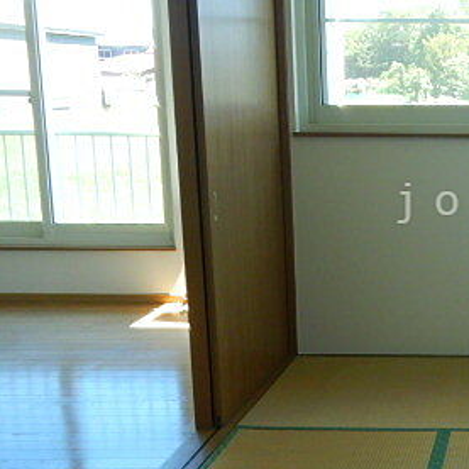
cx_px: 513
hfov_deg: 31.0
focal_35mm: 49
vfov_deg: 34.6
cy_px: 203
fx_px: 751
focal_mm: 4.3
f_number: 2.8
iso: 220
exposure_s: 1/30
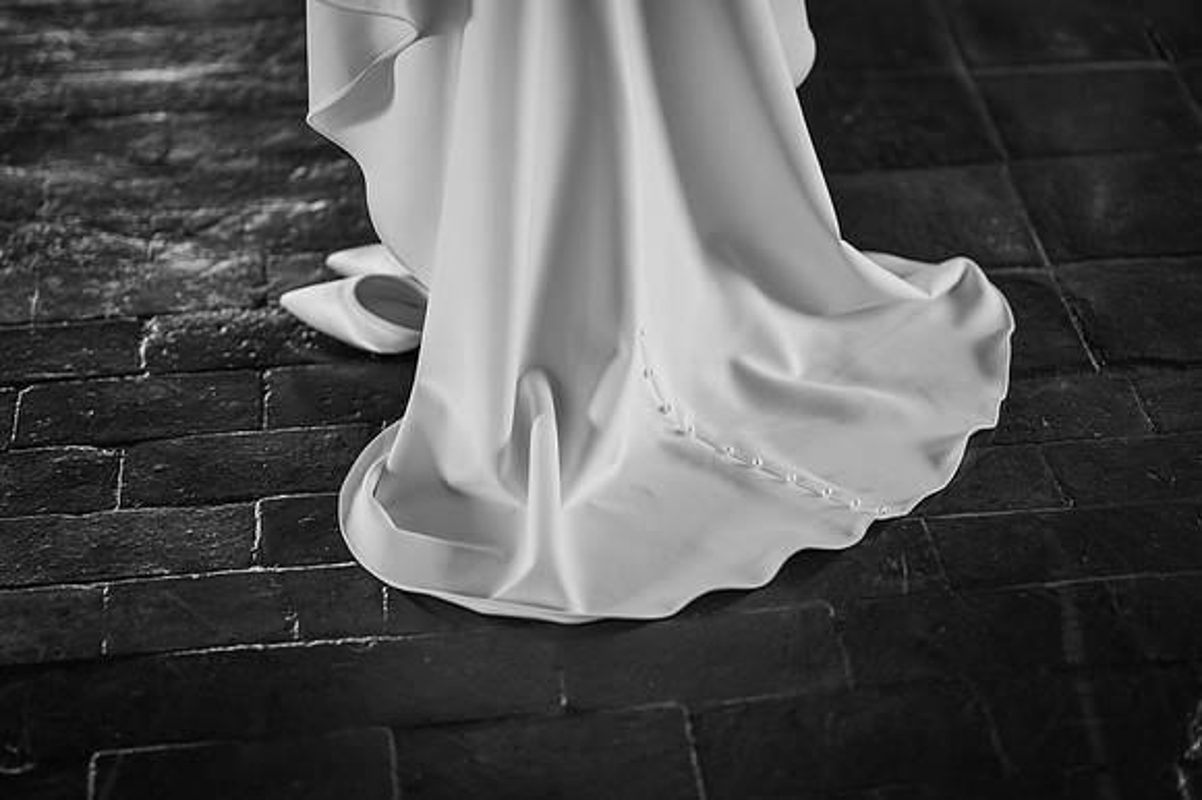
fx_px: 2836
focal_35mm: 85
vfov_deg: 16.1
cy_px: 400
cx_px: 601
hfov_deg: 23.9
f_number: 1.8
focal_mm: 85
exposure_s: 1/200
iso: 180
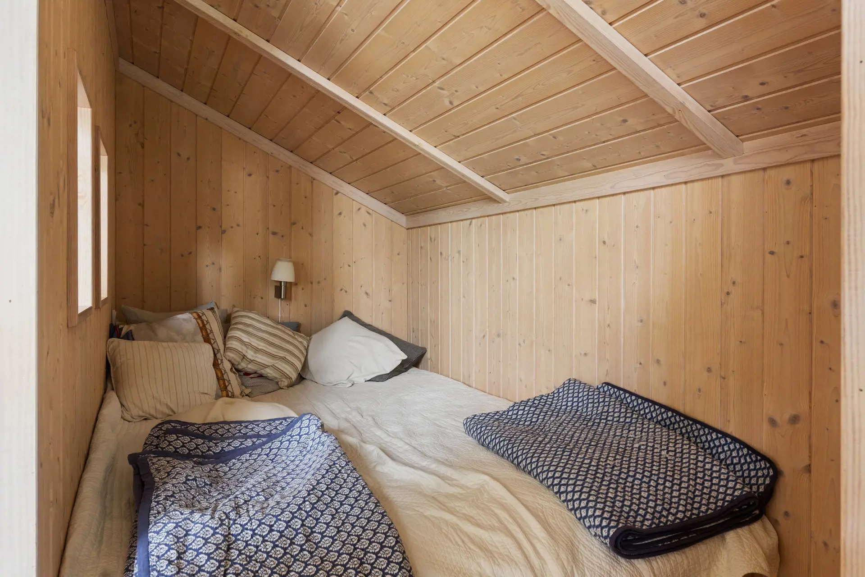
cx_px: 432
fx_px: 595
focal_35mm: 25
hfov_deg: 72.1
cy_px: 288
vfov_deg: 51.7
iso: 200
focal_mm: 16.5
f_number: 8
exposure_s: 1/10
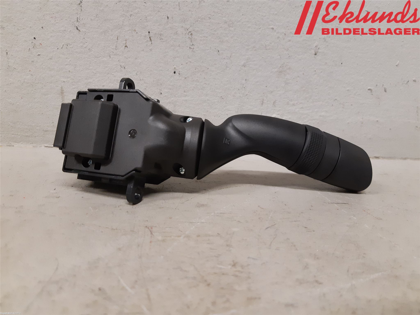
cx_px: 210
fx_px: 315
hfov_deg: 67.3
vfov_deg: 53.1
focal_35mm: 26
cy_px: 158
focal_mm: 3.93
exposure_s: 1/50
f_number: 1.7
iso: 250
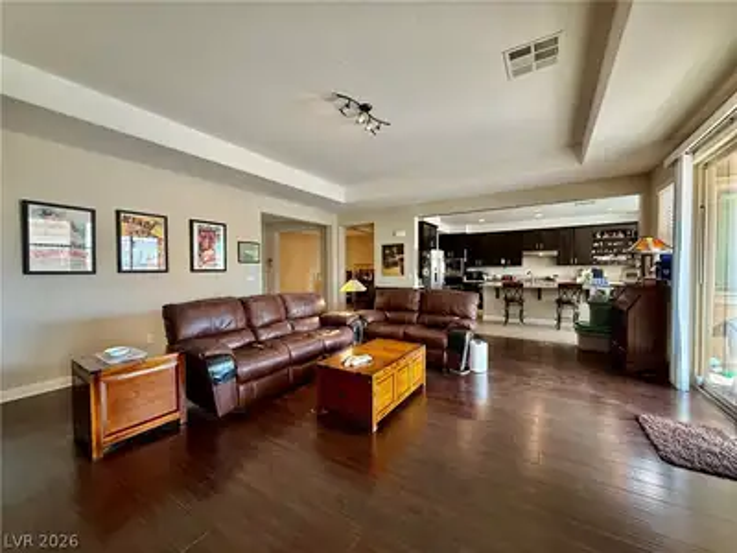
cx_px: 368
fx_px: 298
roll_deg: +0.6
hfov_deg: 102.1
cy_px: 276
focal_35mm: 14
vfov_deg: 85.7
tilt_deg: -1.3
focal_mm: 2.22
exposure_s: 1/60
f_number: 2.2
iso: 200
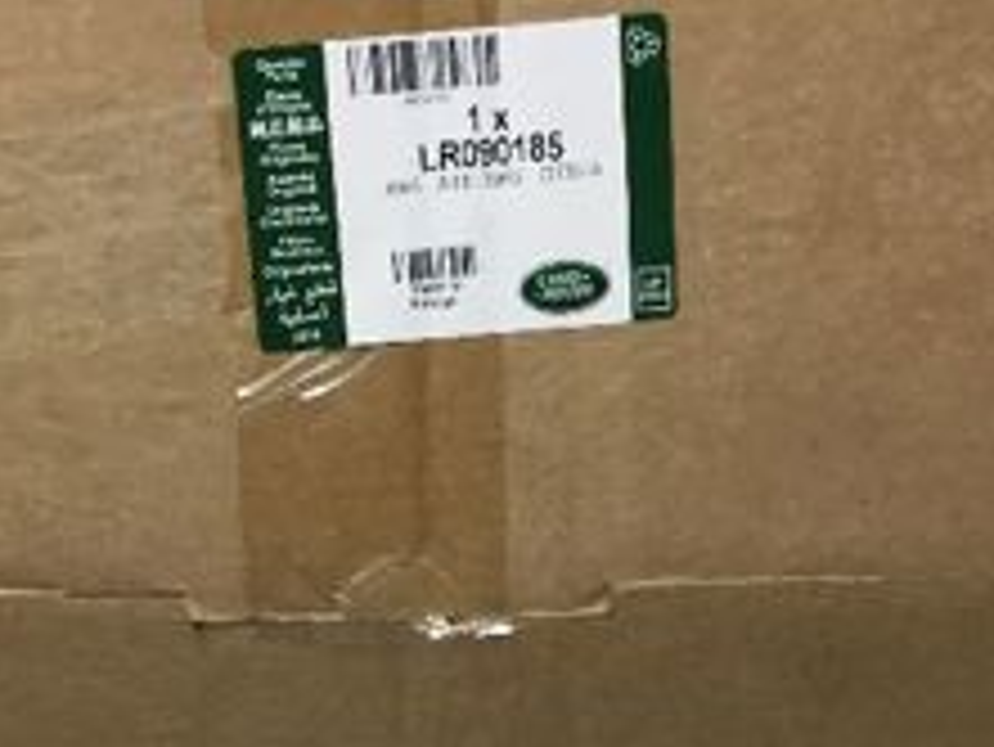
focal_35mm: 84
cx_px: 387
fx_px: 2413
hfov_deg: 23.2
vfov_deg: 16.3
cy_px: 1076
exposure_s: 1/33
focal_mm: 4.15
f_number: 2.2
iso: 100
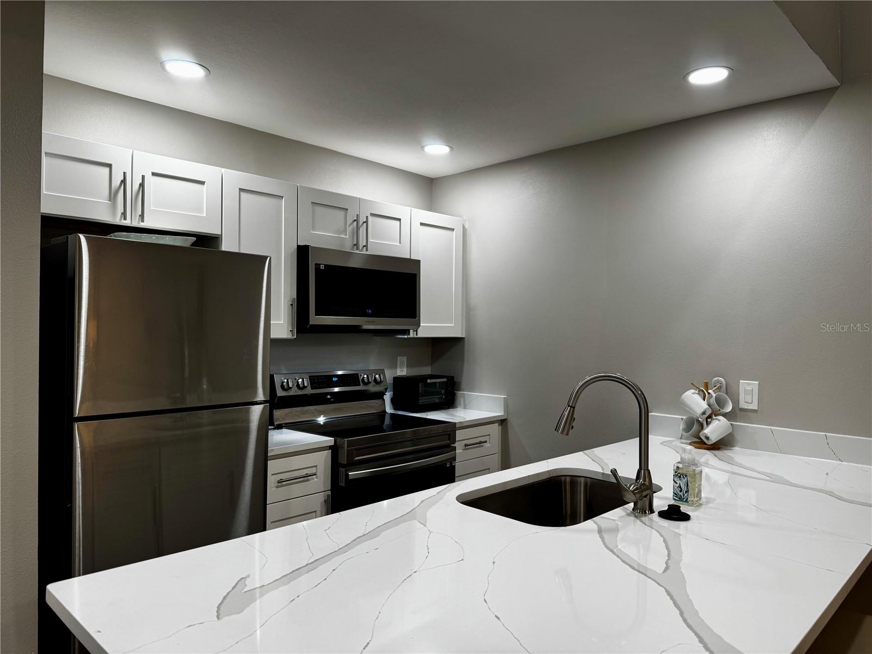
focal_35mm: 24
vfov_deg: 56.8
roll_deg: -1.1
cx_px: 436
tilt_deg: -1.3
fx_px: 605
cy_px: 327
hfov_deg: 71.6
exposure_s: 1/120
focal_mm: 6.76
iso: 100
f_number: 1.78
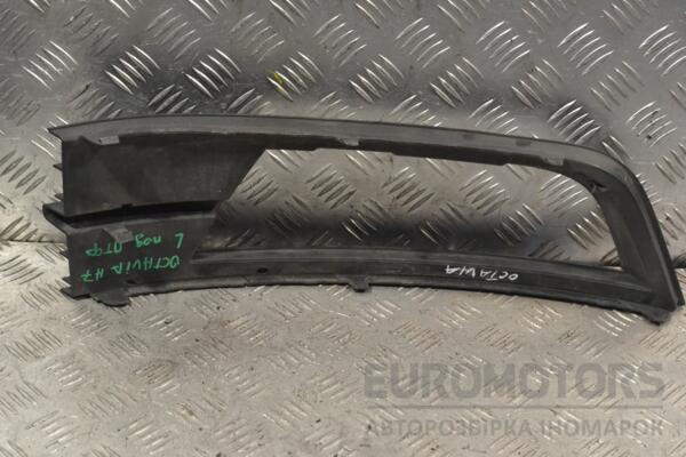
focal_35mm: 72
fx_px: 1372
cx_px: 343
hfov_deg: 28.1
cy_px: 228
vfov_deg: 18.9
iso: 3200
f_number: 9
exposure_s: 1/320
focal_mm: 48
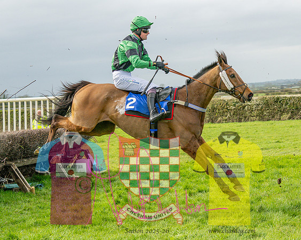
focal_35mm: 83
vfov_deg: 18.5
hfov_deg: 23.1
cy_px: 166
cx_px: 188
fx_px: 735
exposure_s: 1/2500
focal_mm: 35
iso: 400
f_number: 2.8
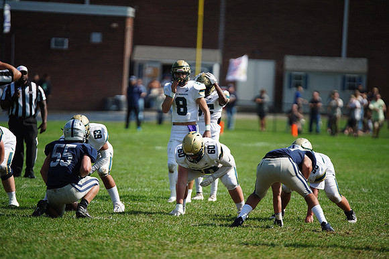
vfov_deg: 4.6
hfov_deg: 6.9
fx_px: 3242
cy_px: 130
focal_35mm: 300
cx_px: 194
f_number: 2.8
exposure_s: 1/5000
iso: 400
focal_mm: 300
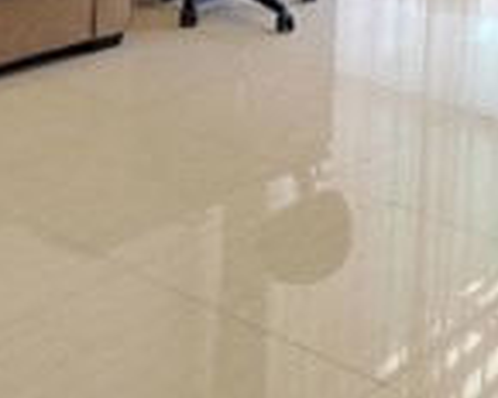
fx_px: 1371
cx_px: 247
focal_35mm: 93
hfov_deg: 20.6
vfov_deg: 15.3
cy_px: -202
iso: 200
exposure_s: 1/10
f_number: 3.5
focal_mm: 16
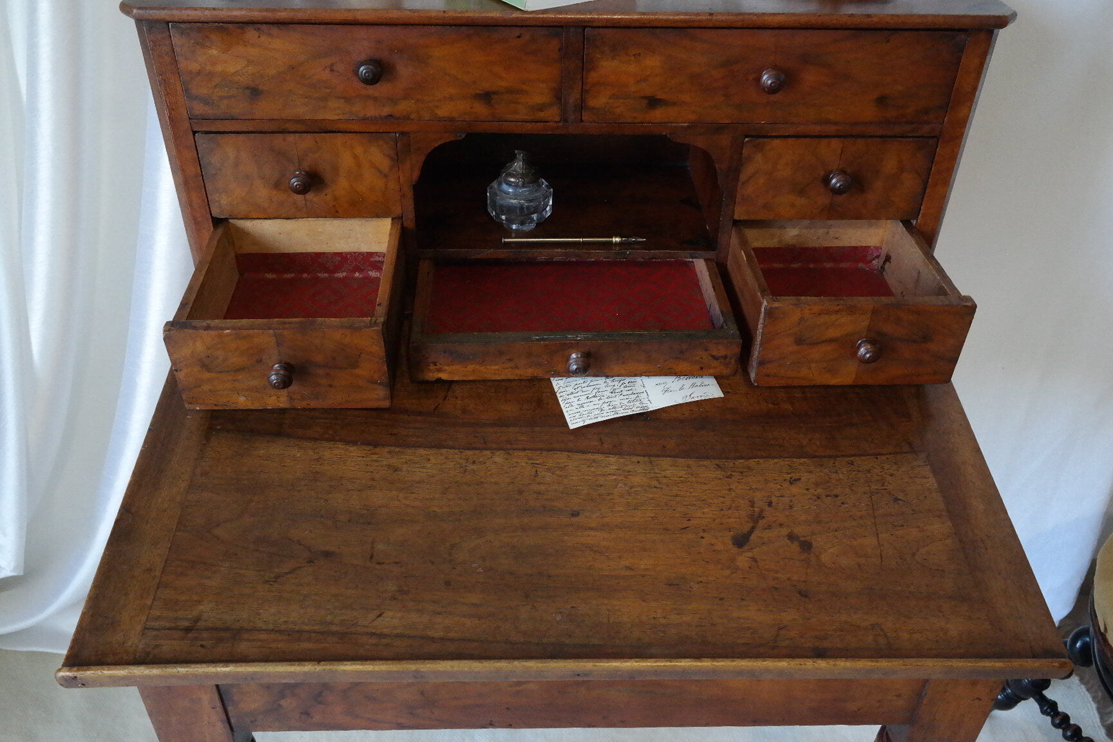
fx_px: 927
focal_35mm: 30
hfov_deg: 61.9
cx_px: 556
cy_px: 371
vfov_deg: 43.6
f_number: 7.1
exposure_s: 1/30
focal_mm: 20
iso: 3200
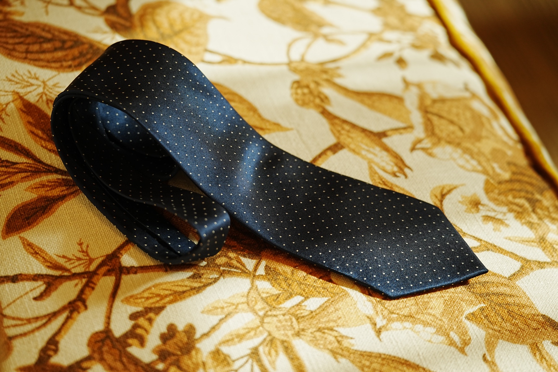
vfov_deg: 12.5
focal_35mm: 110
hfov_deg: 18.6
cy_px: 186
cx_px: 279
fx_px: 1705
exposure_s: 1/125
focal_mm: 110
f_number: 3.2
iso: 320
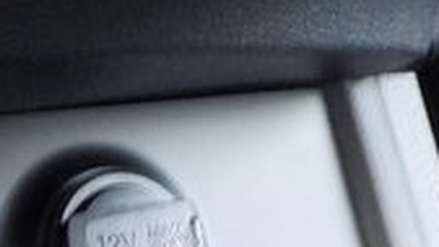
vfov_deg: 9.3
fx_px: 1443
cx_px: 161
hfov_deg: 17.3
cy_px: 465
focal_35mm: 124
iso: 400
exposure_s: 1/20
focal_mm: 4.1
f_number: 3.3
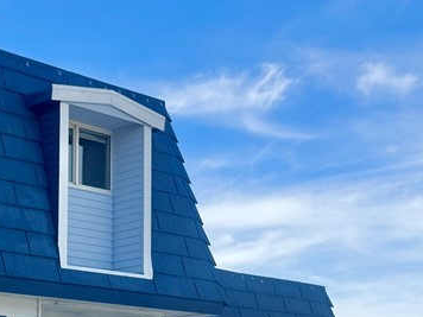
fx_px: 843
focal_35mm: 69
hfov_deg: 24.2
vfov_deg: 19.9
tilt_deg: +0.8
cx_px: -146
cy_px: 389
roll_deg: +0.1
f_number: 1.78
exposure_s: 1/4950
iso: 80
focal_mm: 6.76
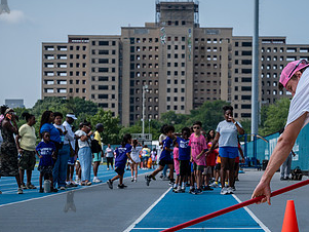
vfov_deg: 11.8
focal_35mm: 126
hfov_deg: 15.6
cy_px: 146
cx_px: 185
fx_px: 1125
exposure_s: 1/1000
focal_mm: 62
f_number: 5
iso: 100
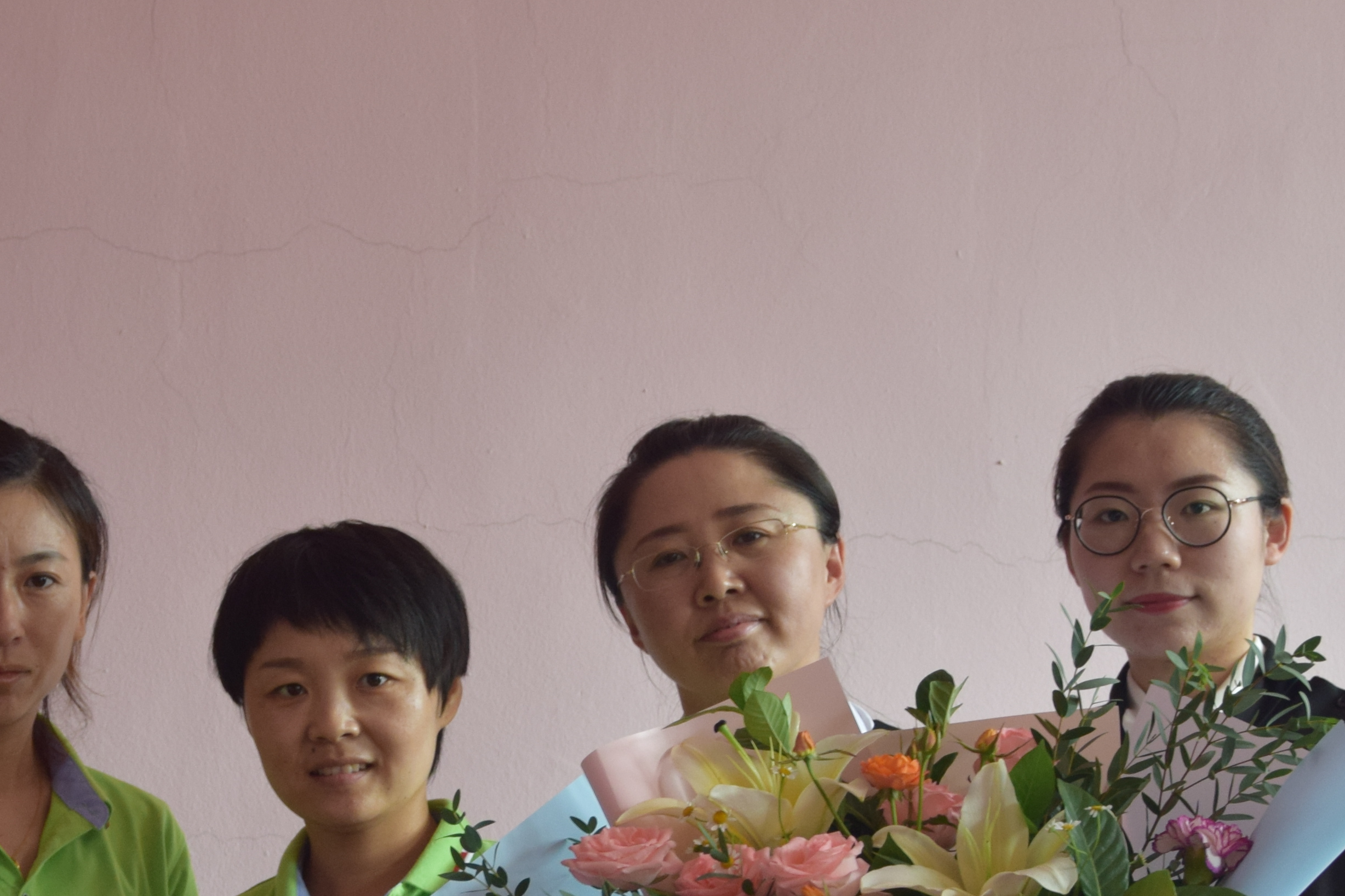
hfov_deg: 18.5
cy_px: 741
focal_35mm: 110
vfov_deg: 12.4
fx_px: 4109
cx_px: 351
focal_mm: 30
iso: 400
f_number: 4.2
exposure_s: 1/100
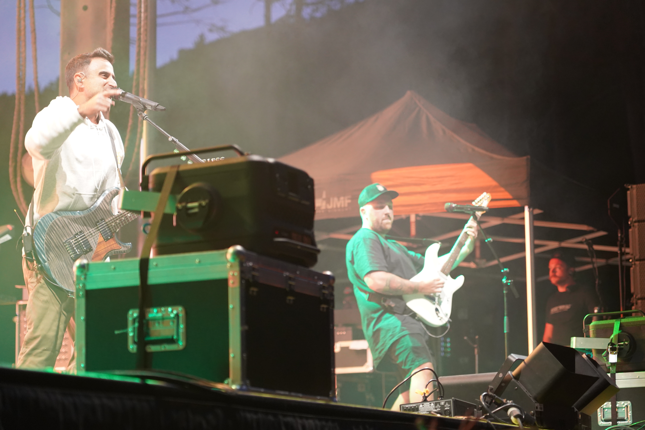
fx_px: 1881
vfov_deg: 13.0
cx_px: 322
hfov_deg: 19.5
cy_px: 215
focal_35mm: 105
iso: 3200
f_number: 4
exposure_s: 1/160
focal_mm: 105
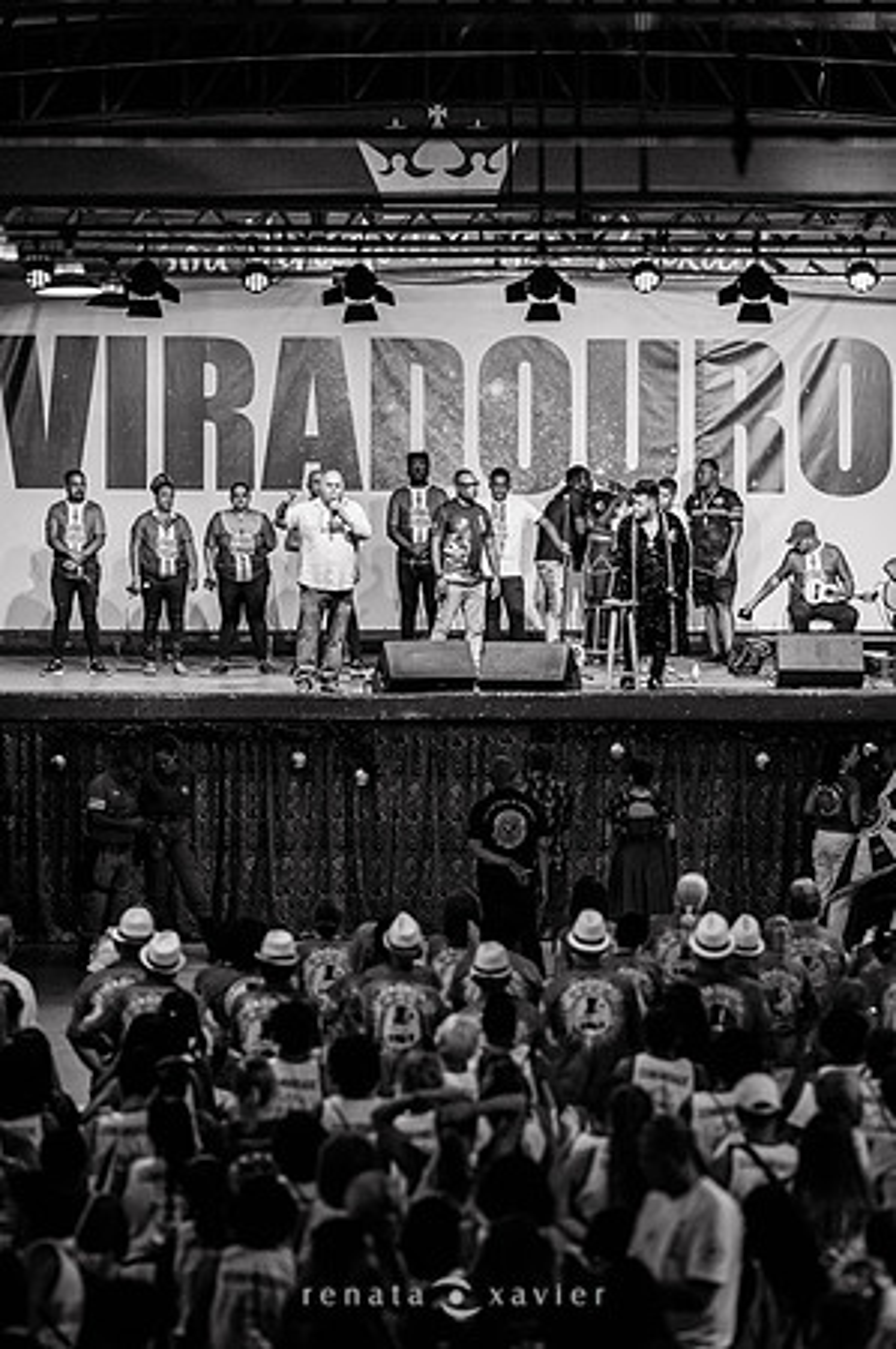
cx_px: 448
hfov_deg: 10.8
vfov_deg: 16.2
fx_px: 4752
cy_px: 674
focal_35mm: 127
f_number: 1.2
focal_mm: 85
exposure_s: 1/2000
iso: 1000
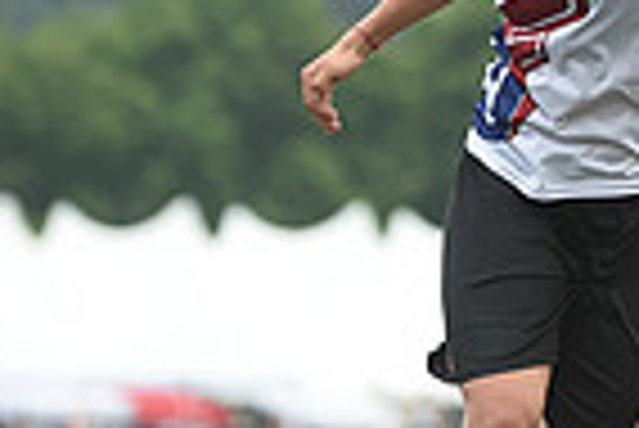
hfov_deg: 3.6
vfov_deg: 2.4
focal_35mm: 570
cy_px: 146
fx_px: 10128
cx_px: 1166
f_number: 3.5
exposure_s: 1/800
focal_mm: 140
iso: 200
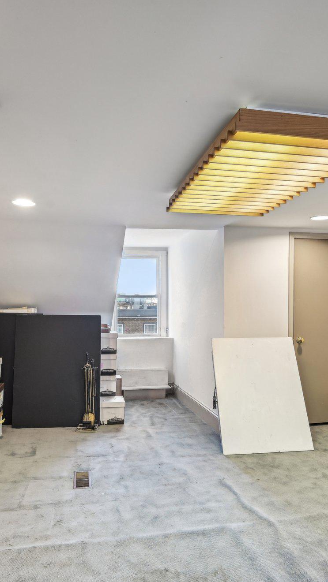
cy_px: 293
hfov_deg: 44.4
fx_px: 402
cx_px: 155
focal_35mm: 26
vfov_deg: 71.9
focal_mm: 16
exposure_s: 1/15
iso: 400
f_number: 8
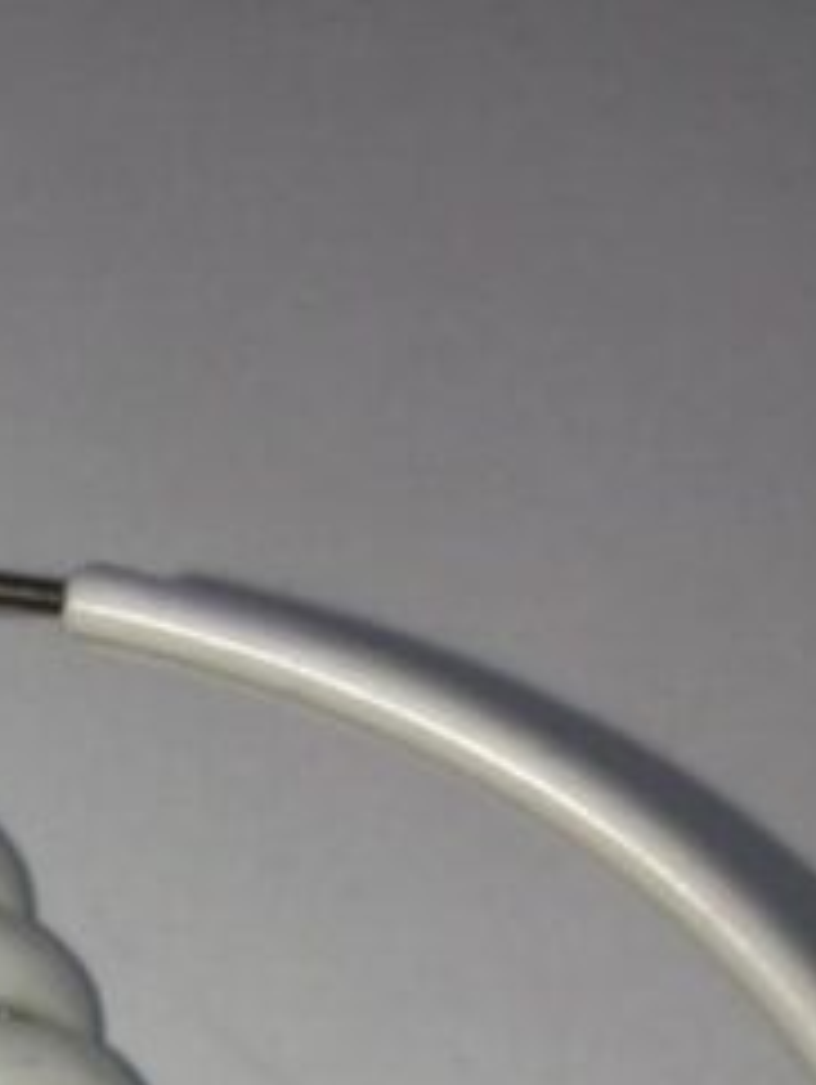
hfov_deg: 12.1
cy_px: 1636
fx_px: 3608
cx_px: -525
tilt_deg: -67.6
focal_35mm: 115
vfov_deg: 15.7
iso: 25
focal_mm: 4.15
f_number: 2.2
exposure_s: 1/416
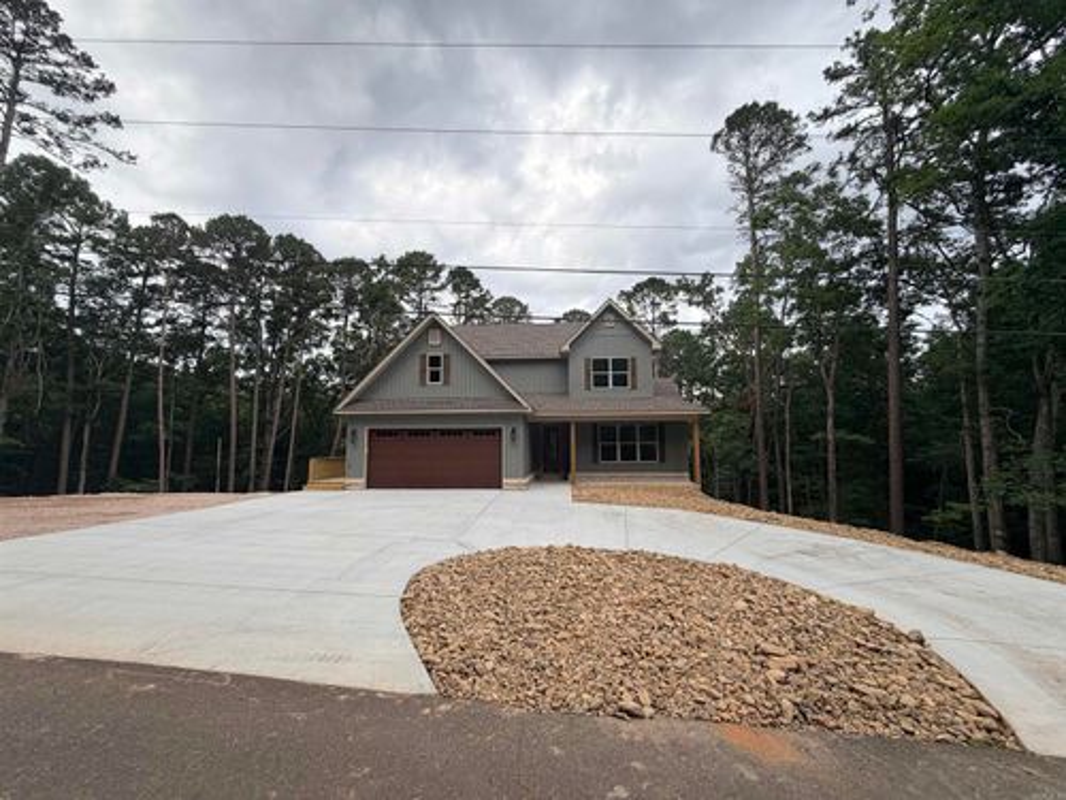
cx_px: 533
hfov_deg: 102.1
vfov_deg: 85.7
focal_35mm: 14
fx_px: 431
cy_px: 400
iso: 80
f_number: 2.2
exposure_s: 1/121
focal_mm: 2.22
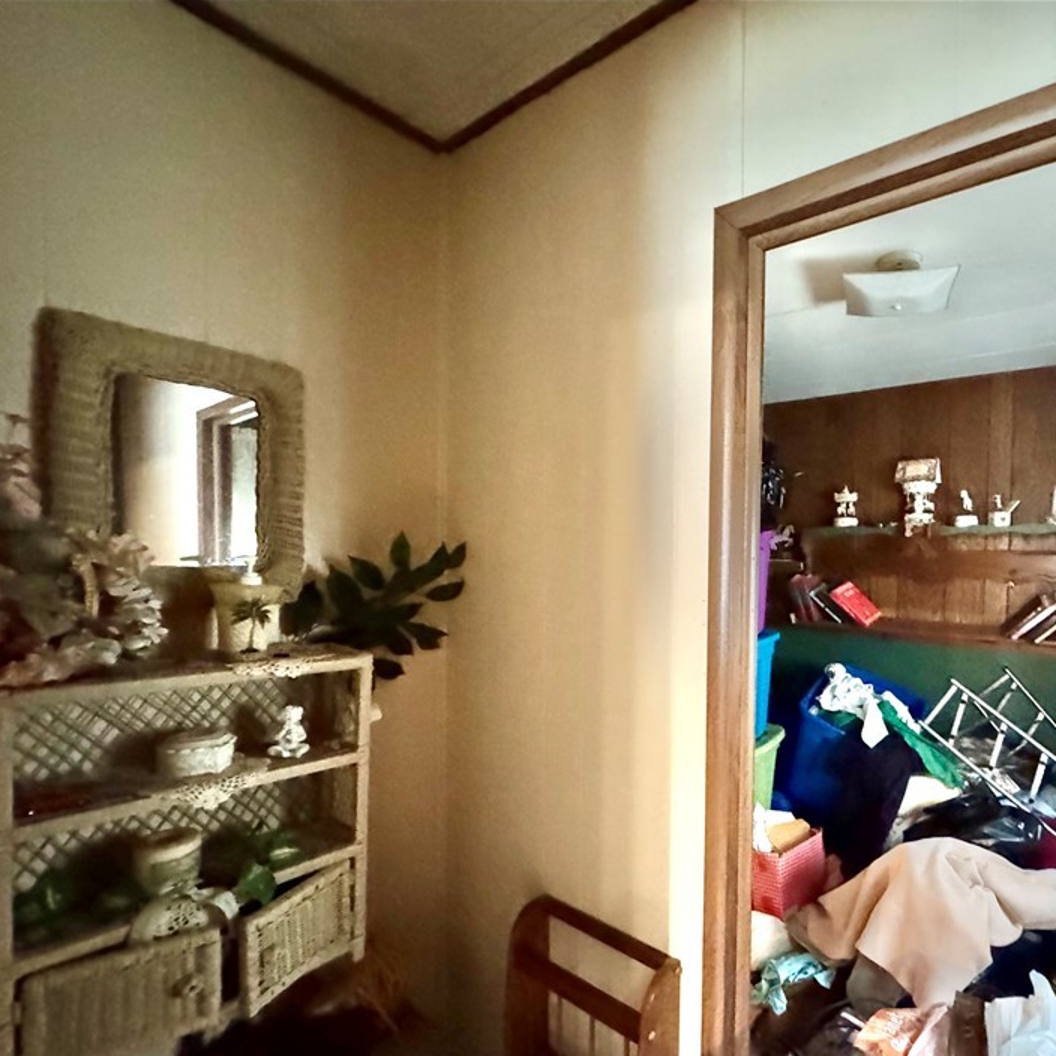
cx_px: 714
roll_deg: -0.2
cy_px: 574
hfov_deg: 77.8
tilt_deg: -2.3
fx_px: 621
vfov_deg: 80.5
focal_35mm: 18
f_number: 2.2
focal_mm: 2.22
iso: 2000
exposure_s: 1/30
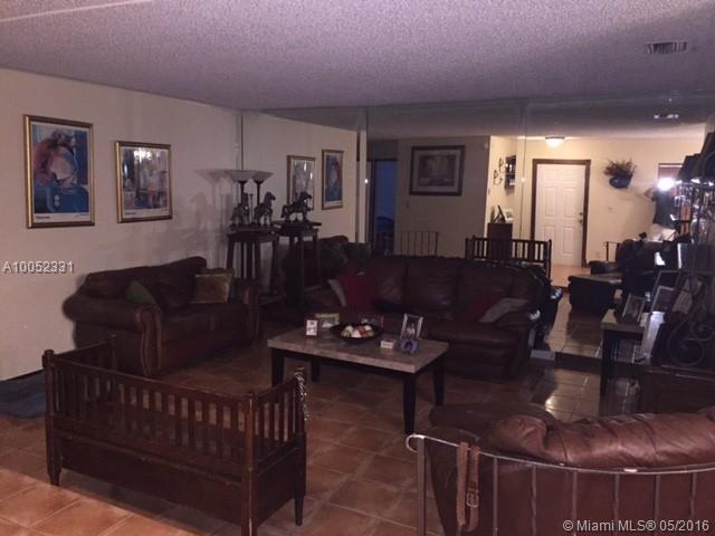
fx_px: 599
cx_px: 358
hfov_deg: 61.7
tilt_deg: -7.8
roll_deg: -1.7
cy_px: 268
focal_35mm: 29
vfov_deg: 48.2
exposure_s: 1/16
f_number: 2.2
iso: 320
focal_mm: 4.15
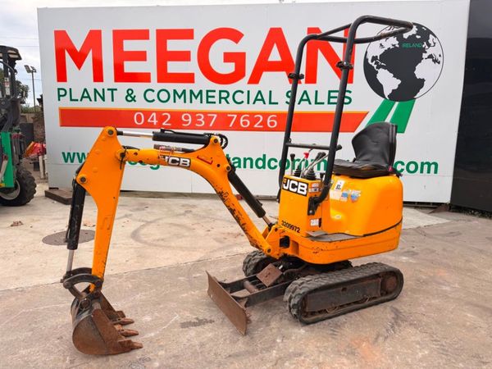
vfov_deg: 56.8
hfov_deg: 71.6
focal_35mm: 24
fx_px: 341
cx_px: 246
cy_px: 184
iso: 80
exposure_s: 1/1464
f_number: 1.78
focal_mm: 6.76
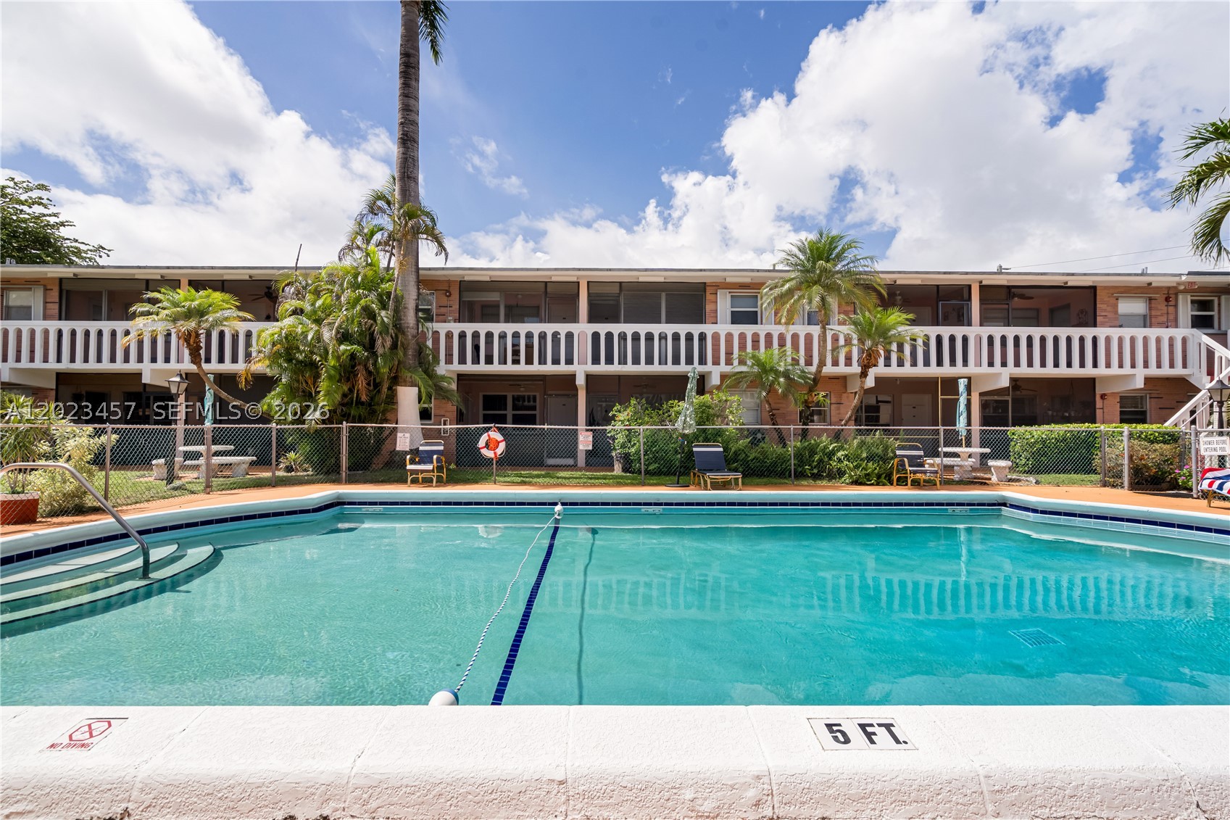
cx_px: 615
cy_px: 410
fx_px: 547
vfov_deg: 73.7
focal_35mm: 16
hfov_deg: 96.7
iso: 100
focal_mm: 16
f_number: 8
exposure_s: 1/200
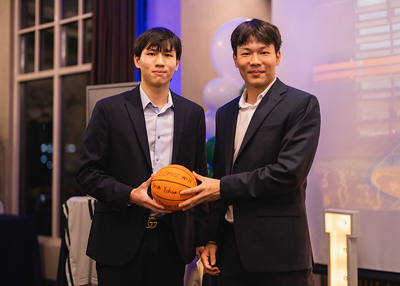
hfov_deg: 37.2
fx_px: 595
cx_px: 200
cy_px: 143
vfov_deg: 27.0
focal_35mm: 52
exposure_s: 1/400
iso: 1250
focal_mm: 50
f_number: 1.2
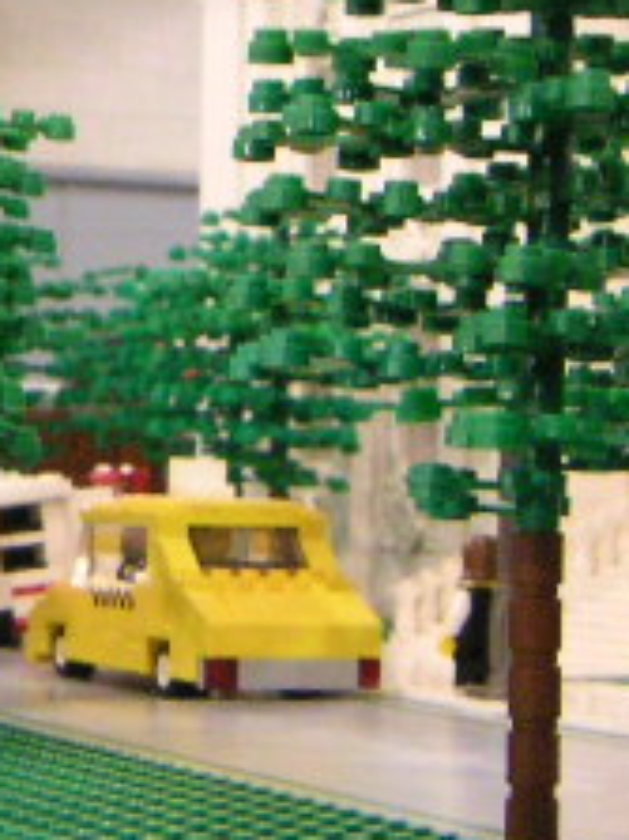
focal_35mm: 115
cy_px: 497
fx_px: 2789
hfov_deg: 12.6
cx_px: -132
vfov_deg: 17.1
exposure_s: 1/20
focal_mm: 5.3
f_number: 2.9
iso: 400
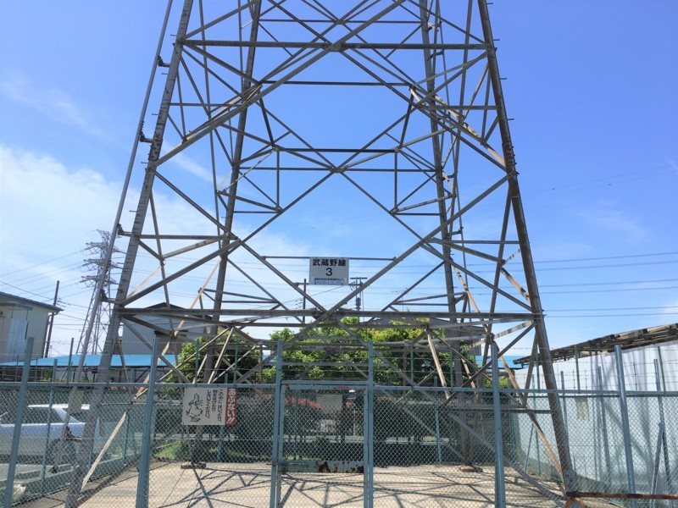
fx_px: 568
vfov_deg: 48.2
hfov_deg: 61.7
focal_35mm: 29
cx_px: 339
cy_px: 254
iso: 25
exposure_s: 1/1876
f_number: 2.2
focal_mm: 4.15
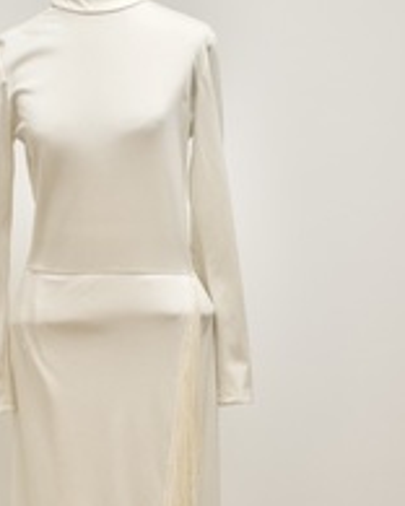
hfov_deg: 19.5
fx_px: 1169
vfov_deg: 24.0
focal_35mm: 78
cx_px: 93
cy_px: 410
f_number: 9
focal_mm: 24
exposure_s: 1/50
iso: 800
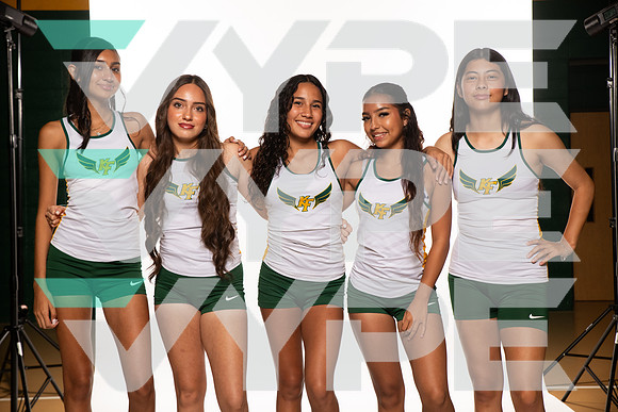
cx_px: 309
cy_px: 206
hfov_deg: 34.5
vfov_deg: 23.4
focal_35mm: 58
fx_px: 996
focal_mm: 58
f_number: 7.1
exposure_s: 1/320
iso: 800
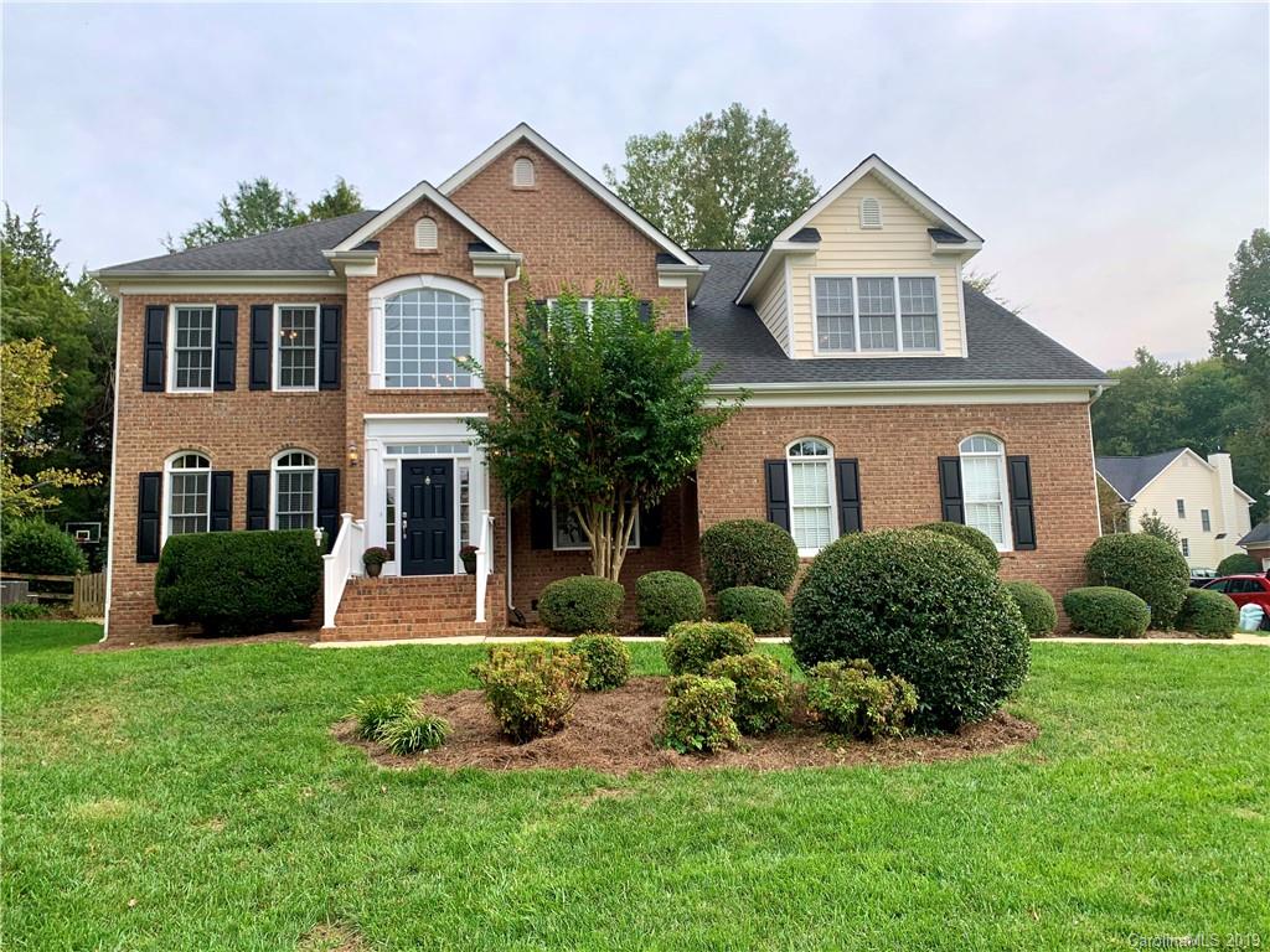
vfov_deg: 53.1
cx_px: 635
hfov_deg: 67.3
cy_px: 476
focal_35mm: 26
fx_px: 954
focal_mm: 4.25
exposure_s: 1/945
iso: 25
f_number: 1.8
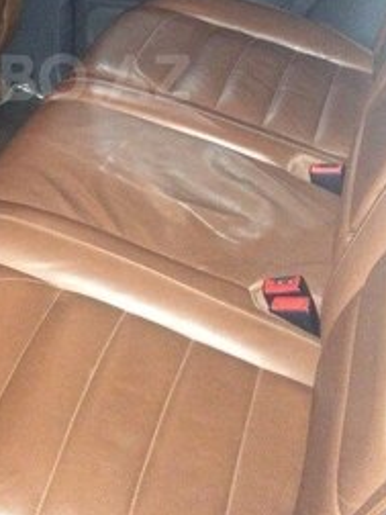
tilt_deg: -26.2
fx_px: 847
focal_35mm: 57
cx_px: 33
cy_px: 78
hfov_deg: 24.8
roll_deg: +7.3
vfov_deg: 32.5
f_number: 2.2
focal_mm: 4.15
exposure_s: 1/17
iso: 800
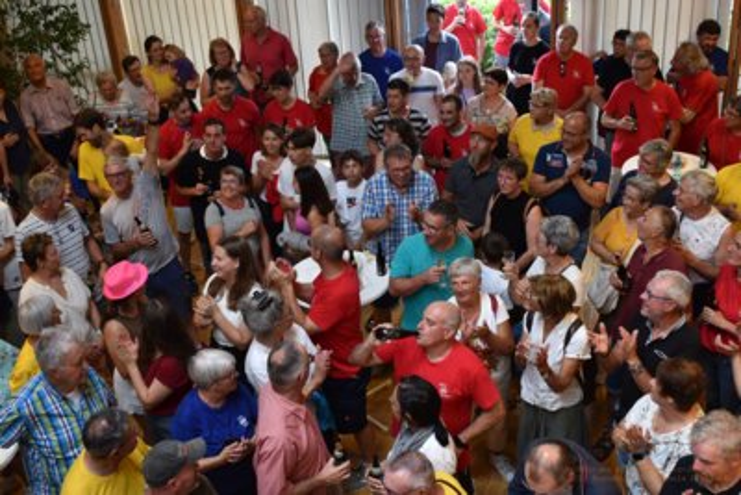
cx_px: 370
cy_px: 248
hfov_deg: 43.6
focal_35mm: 45
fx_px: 927
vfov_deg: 29.9
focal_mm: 30
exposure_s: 1/80
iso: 400
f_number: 4.2
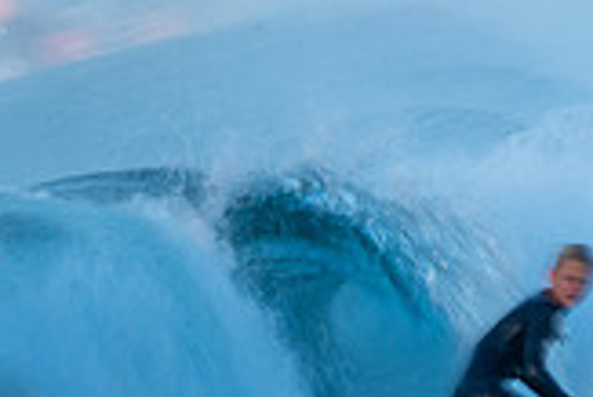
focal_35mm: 2675
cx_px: 571
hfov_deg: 0.8
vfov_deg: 0.5
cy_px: 435
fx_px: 44101
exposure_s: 1/20
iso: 100
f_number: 25
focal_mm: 500
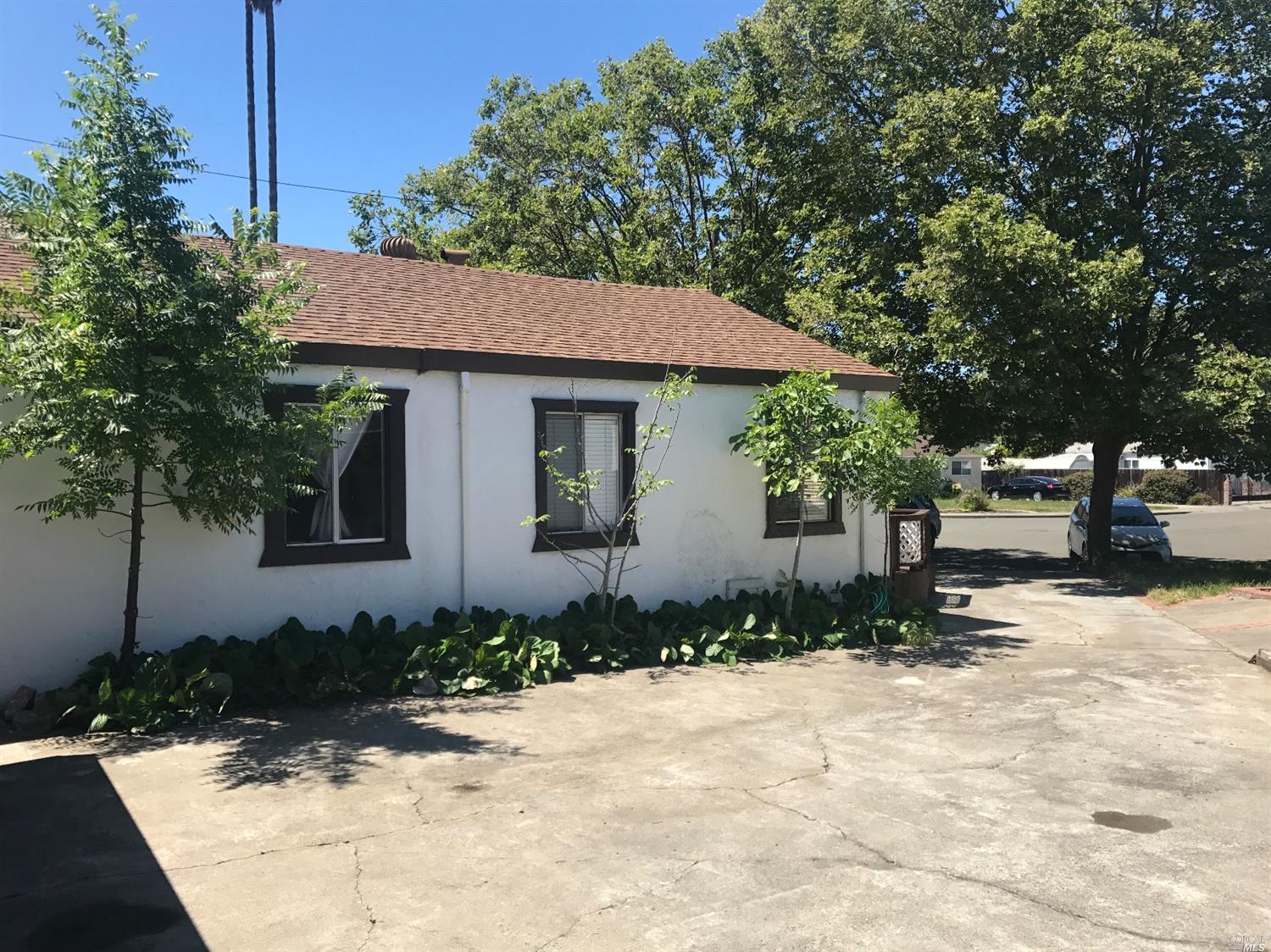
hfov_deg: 63.5
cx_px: 636
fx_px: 1028
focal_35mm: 28
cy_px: 476
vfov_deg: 49.7
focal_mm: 3.99
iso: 20
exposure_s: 1/1808
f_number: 1.8
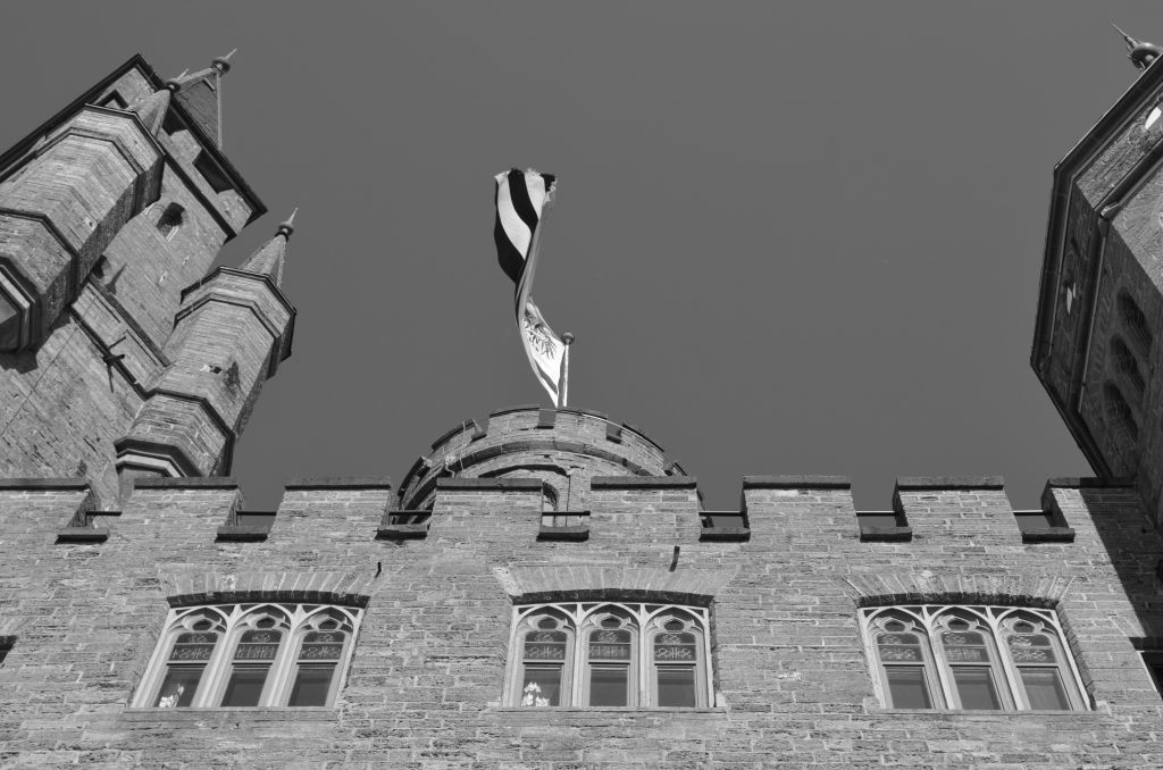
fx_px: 1934
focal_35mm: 60
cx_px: 582
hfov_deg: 33.5
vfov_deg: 22.5
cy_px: 385
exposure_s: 1/250
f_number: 8
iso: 100
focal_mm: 40
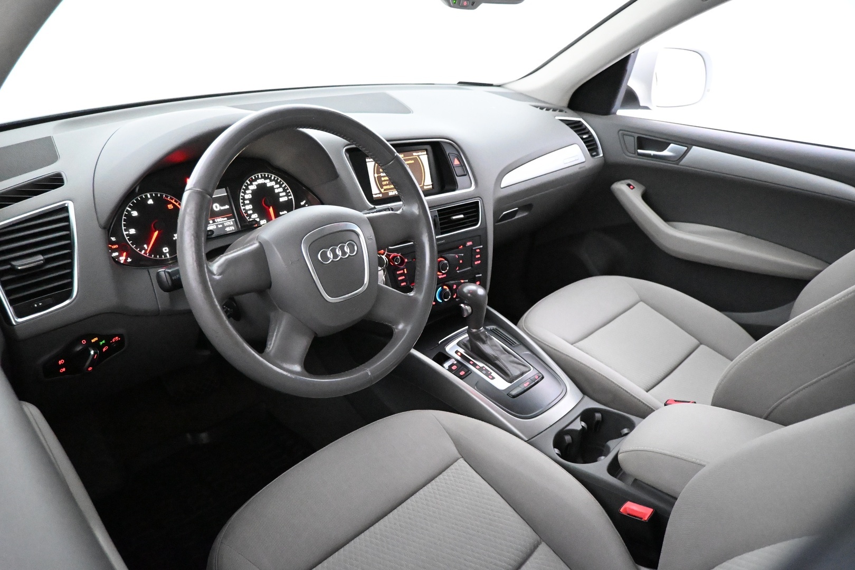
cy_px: 285
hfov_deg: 73.7
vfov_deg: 53.1
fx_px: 570
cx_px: 428
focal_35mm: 24
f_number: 3.5
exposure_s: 1/80
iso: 12800
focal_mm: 16
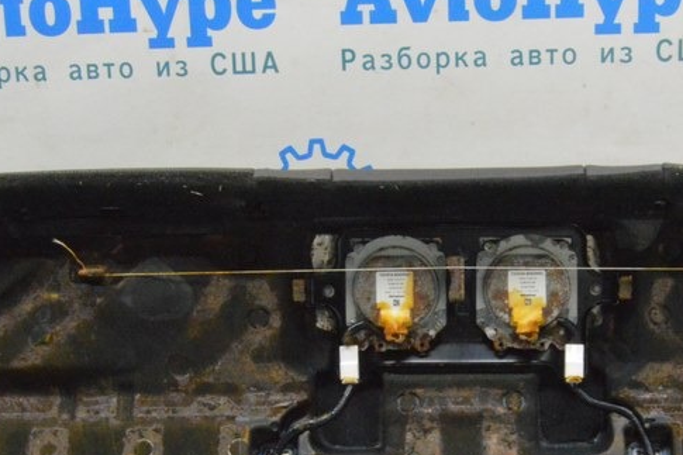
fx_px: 1081
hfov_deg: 34.8
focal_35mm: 57
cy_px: 391
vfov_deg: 23.3
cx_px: 435
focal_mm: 18
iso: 6400
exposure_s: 1/20
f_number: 20
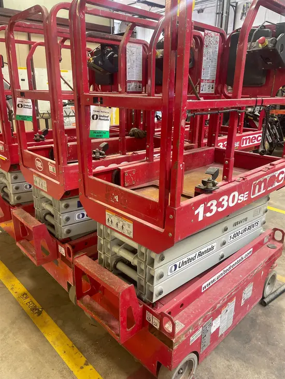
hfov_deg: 53.1
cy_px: 190
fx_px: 285
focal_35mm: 26
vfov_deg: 67.3
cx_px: 142
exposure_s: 1/60
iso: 200
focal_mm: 4.2
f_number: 1.6
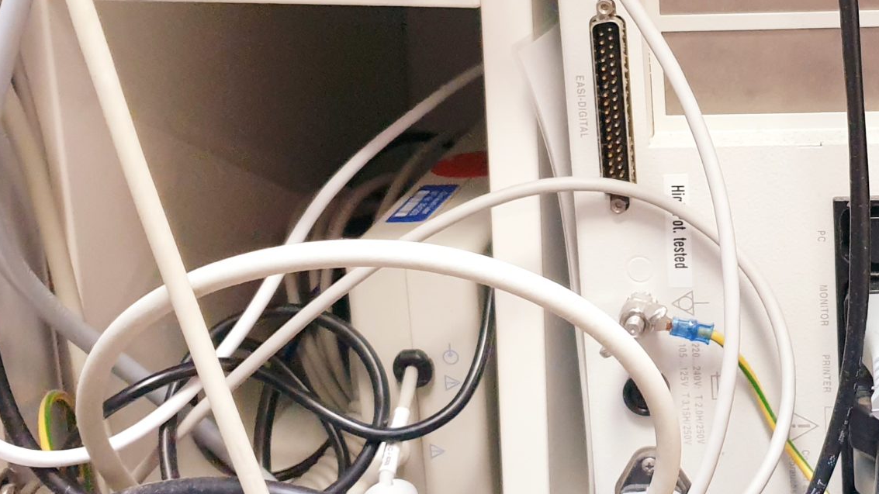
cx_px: 810
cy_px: 109
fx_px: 1492
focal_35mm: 64
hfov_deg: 31.2
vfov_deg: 18.7
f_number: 1.5
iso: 250
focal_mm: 4.3
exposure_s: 1/50
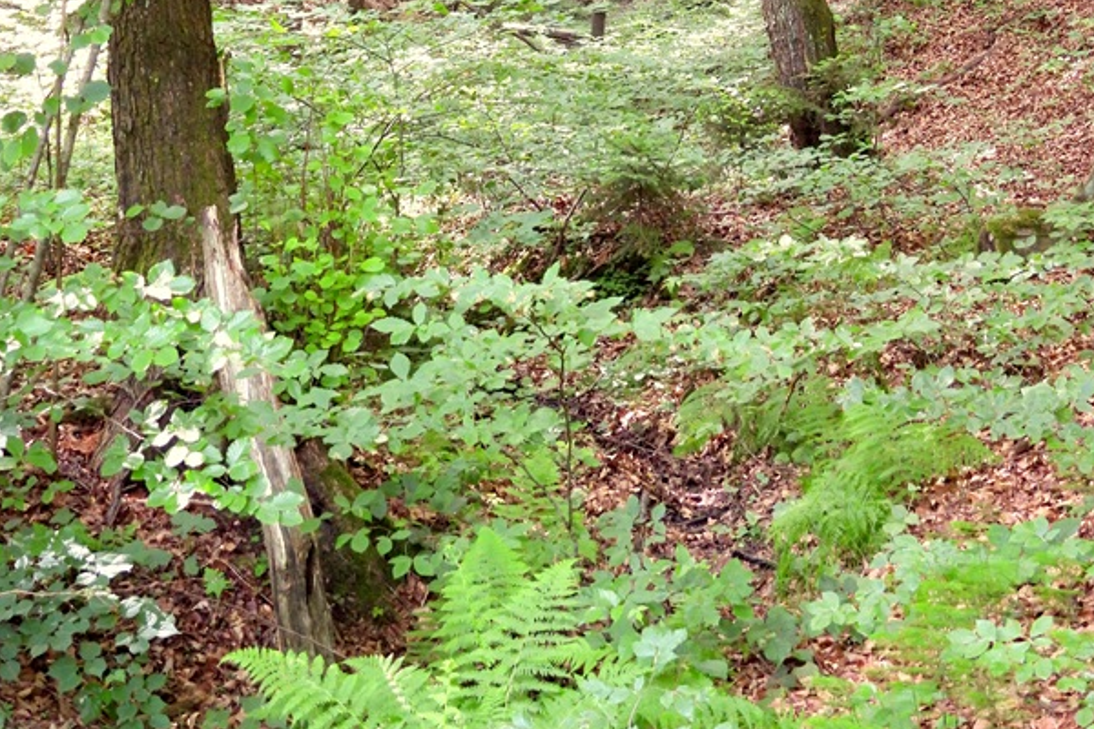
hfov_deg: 19.5
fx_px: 3191
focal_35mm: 105
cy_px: 15
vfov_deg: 12.9
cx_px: 551
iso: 400
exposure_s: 1/30
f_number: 3.5
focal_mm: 13.4
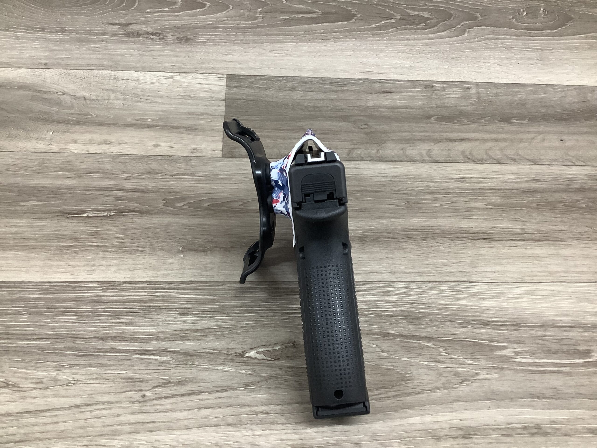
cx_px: 298
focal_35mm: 31
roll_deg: -5.4
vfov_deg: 45.4
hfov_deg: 58.4
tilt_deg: -34.6
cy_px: 224
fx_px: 535
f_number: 2.4
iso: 125
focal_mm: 3.3
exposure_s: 1/60
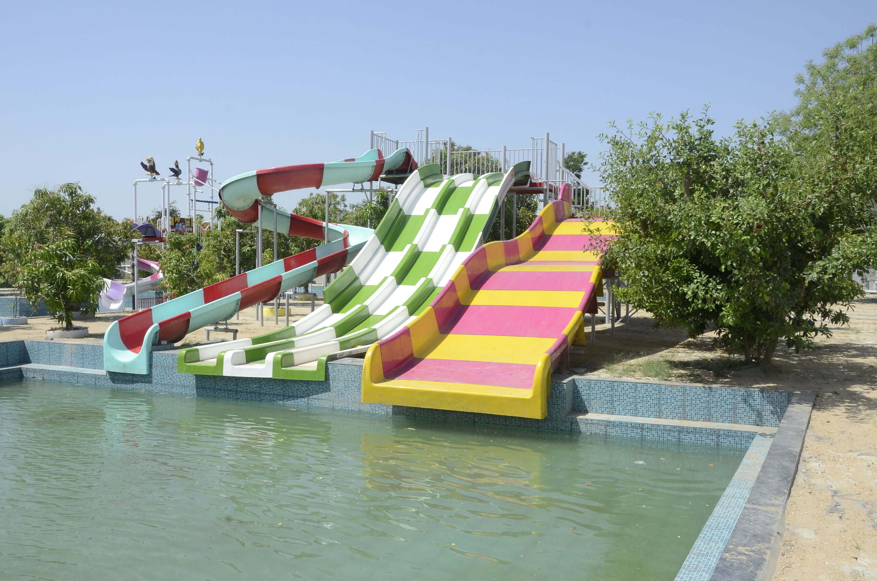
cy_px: 290
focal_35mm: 33
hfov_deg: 57.3
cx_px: 438
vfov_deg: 39.8
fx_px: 802
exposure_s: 1/200
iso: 250
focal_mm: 22
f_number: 14
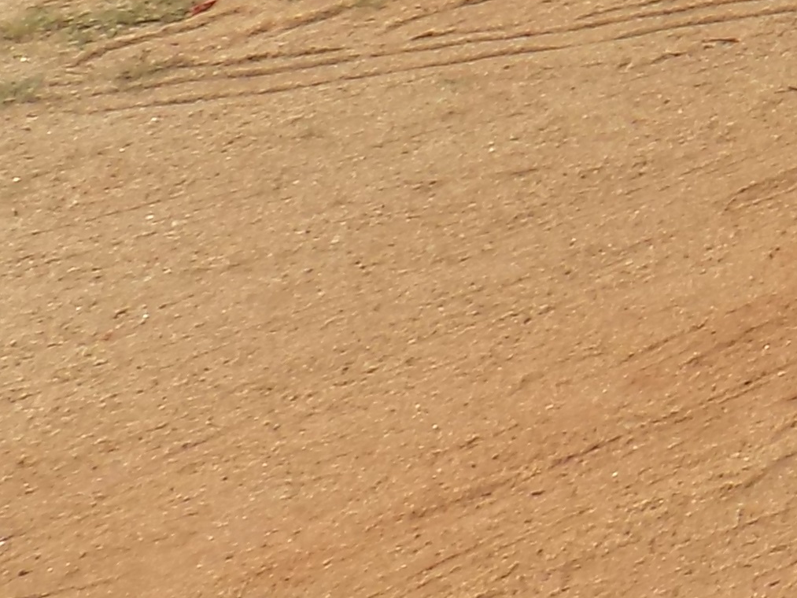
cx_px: 1888
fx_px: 2694
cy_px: -795
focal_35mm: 117
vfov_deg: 10.9
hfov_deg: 13.0
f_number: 3.1
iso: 80
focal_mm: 4
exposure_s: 1/1250
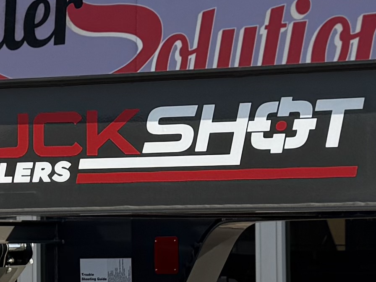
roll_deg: -0.2
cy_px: 194
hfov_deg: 12.4
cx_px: -144
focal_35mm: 153
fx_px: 1662
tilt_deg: +2.8
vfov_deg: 9.7
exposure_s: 1/4167
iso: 80
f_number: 1.78
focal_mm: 6.76
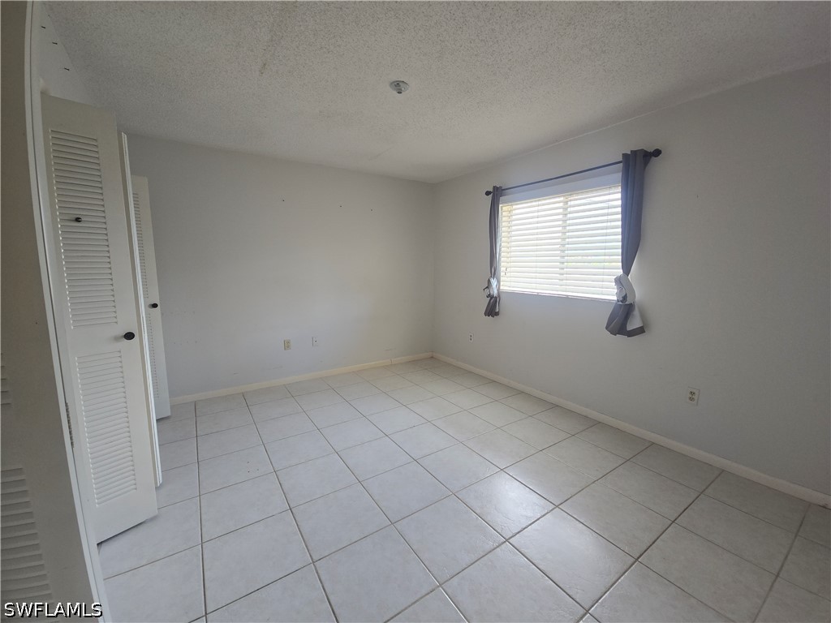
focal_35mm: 13
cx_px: 416
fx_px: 312
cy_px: 312
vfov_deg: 89.9
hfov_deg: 106.2
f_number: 2.2
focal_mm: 2.2
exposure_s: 1/60
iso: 80
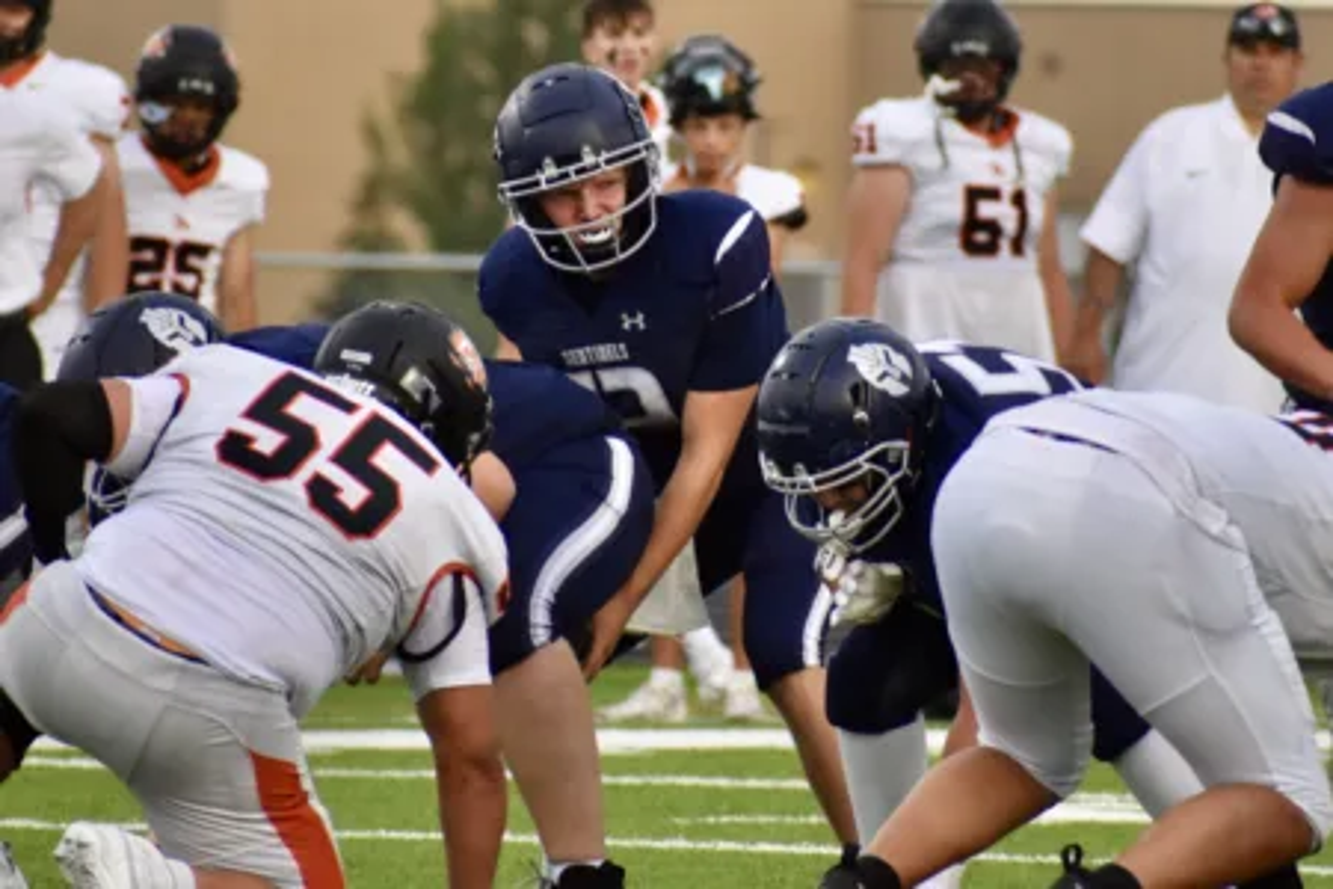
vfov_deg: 3.1
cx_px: 666
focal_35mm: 450
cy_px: 444
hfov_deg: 4.6
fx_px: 16661
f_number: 6.3
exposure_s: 1/640
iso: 800
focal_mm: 300
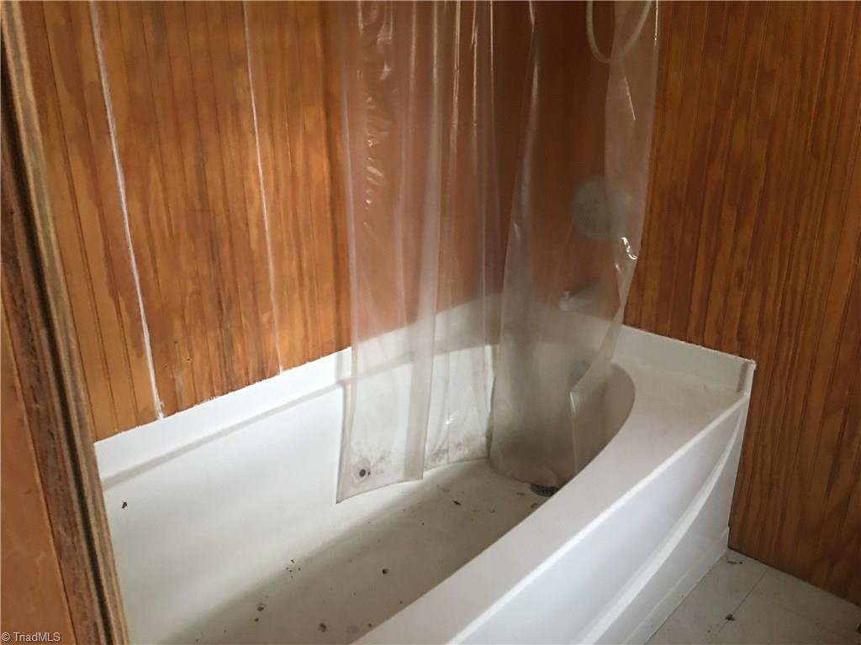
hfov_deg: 61.7
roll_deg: +0.7
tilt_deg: -21.8
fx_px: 721
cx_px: 430
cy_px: 322
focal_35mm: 29
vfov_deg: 48.2
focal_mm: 4.15
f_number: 2.2
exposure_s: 1/4
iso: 64
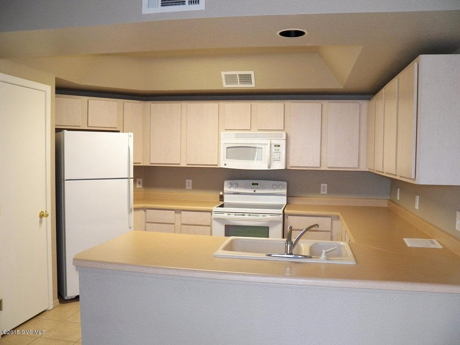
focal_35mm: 31
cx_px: 230
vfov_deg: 45.4
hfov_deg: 58.4
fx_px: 412
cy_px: 172
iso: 200
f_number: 2.8
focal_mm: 5.5
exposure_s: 1/30
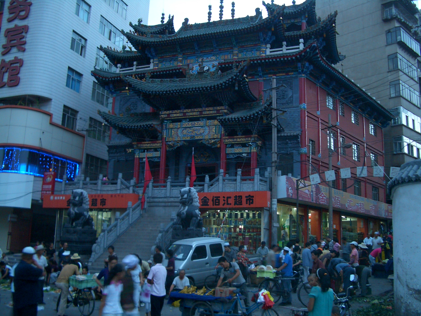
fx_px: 426
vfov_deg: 40.7
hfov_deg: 52.6
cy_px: 158
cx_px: 210
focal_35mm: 35
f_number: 2.6
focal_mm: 5.8
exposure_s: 1/8
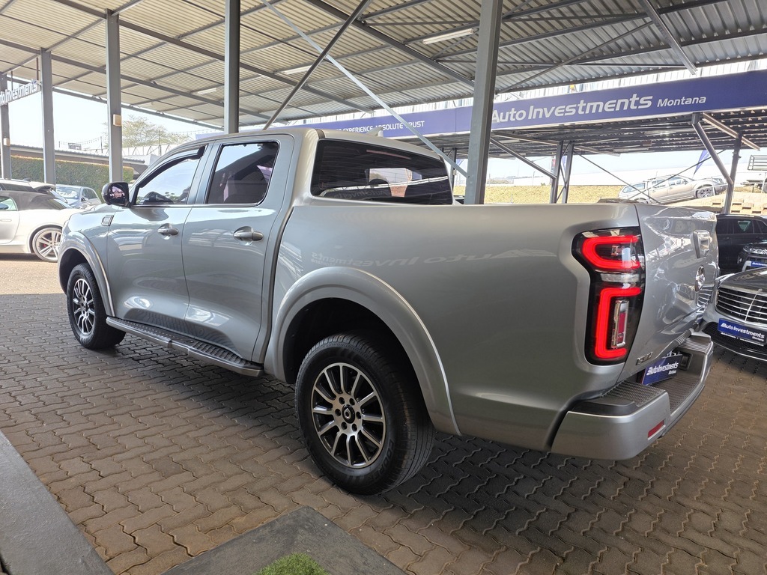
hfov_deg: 73.9
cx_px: 384
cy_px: 288
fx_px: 510
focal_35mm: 23
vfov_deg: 58.9
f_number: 1.7
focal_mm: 6.25
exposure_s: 1/180
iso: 50
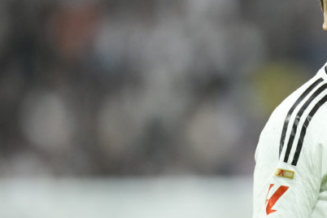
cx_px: 447
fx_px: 10309
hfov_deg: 1.8
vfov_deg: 1.2
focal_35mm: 1135
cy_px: 189
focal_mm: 400
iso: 2500
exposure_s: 1/2000
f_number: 2.8
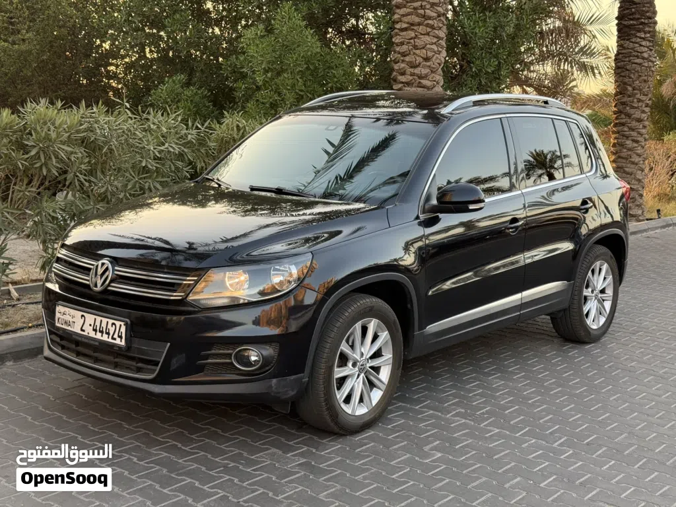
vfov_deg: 30.3
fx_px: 937
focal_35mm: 48
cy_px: 254
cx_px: 338
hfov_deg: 39.7
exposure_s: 1/239
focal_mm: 6.76
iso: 100
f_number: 1.78
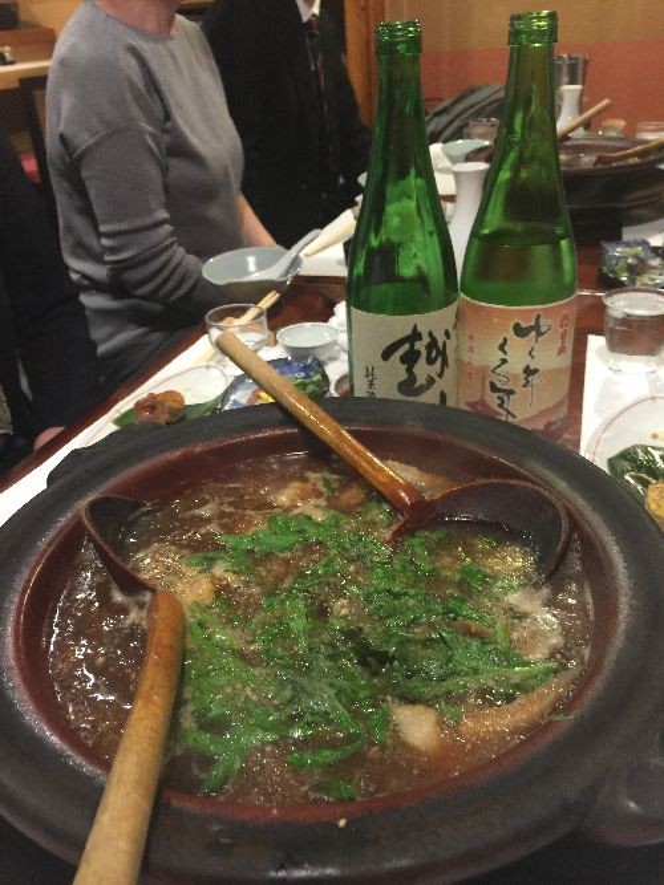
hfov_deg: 48.2
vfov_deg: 61.7
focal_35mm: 29
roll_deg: +3.3
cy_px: 442
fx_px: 742
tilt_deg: -28.4
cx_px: 332
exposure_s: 1/4
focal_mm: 4.15
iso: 64
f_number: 2.2
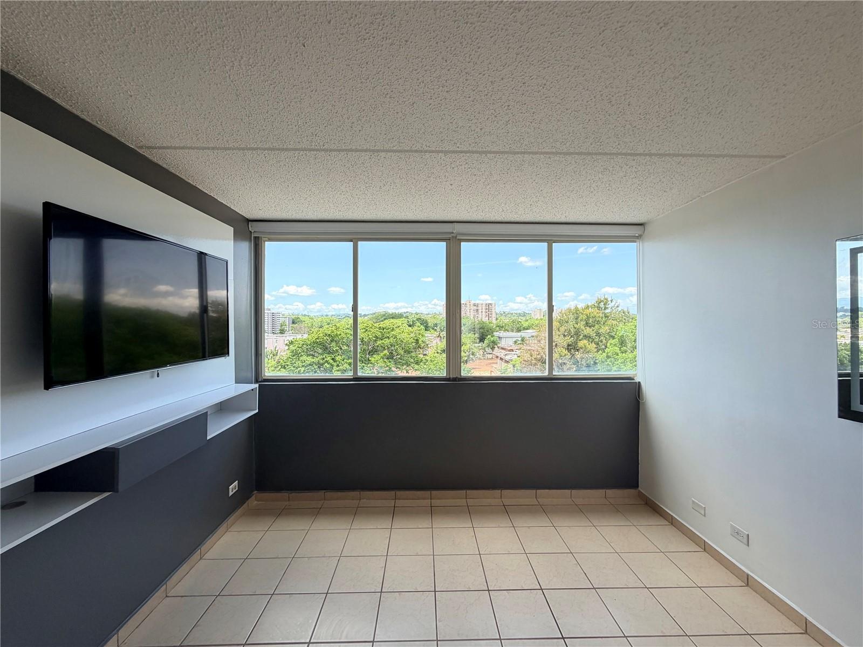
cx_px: 432
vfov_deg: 85.7
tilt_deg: +0.7
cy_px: 324
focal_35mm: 14
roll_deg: +1.3
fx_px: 349
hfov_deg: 102.1
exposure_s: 1/237
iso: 40
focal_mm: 2.22
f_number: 2.2
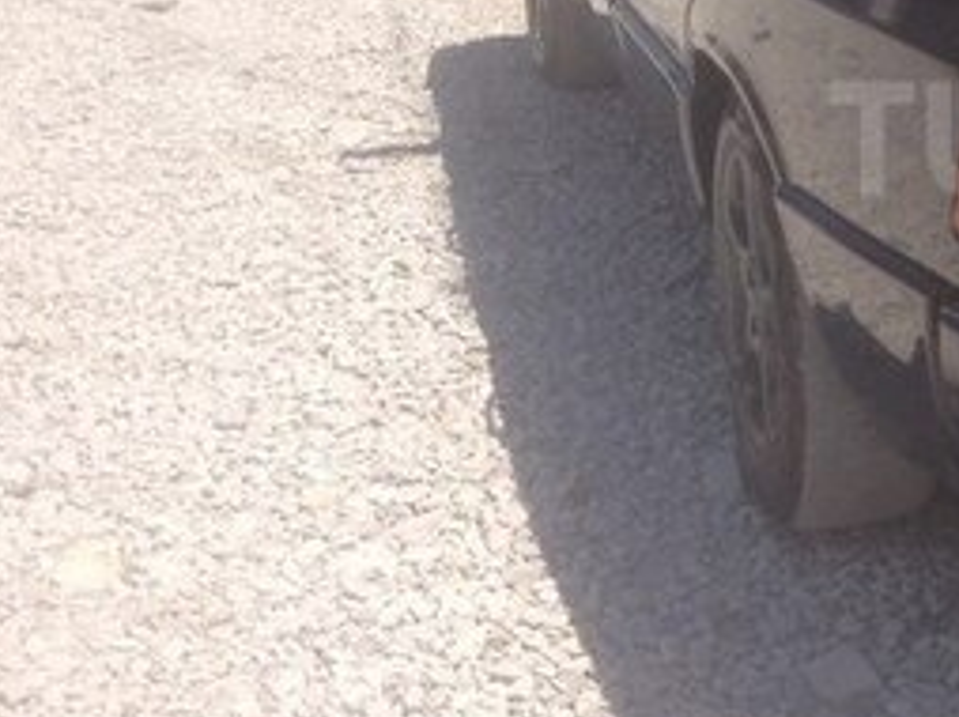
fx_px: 2519
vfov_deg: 16.1
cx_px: 1216
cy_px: 138
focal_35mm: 91
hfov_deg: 19.9
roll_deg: -2.3
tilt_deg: -13.2
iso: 50
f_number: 2.4
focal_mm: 4.28
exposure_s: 1/1314
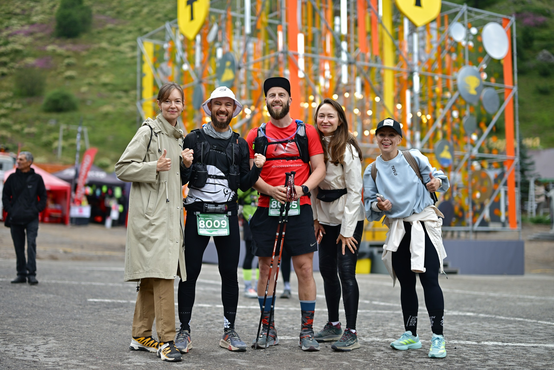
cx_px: 277
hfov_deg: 39.6
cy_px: 185
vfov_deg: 27.0
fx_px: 770
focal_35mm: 50
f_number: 1.4
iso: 80
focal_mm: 50
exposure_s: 1/1000
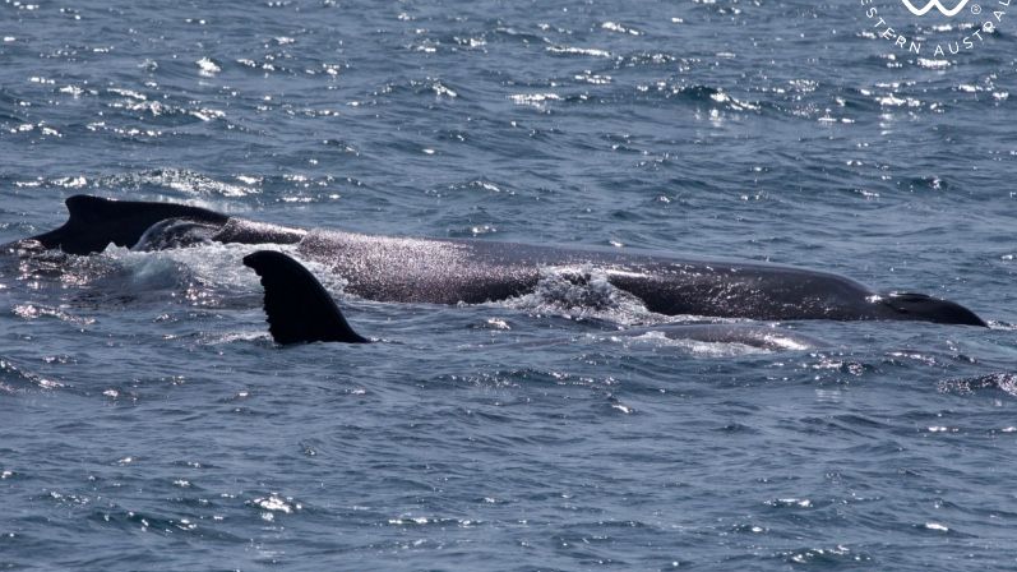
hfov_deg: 3.4
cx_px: 509
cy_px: 236
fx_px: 17013
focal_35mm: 631
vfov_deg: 1.9
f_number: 8
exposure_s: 1/3200
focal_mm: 600
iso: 500
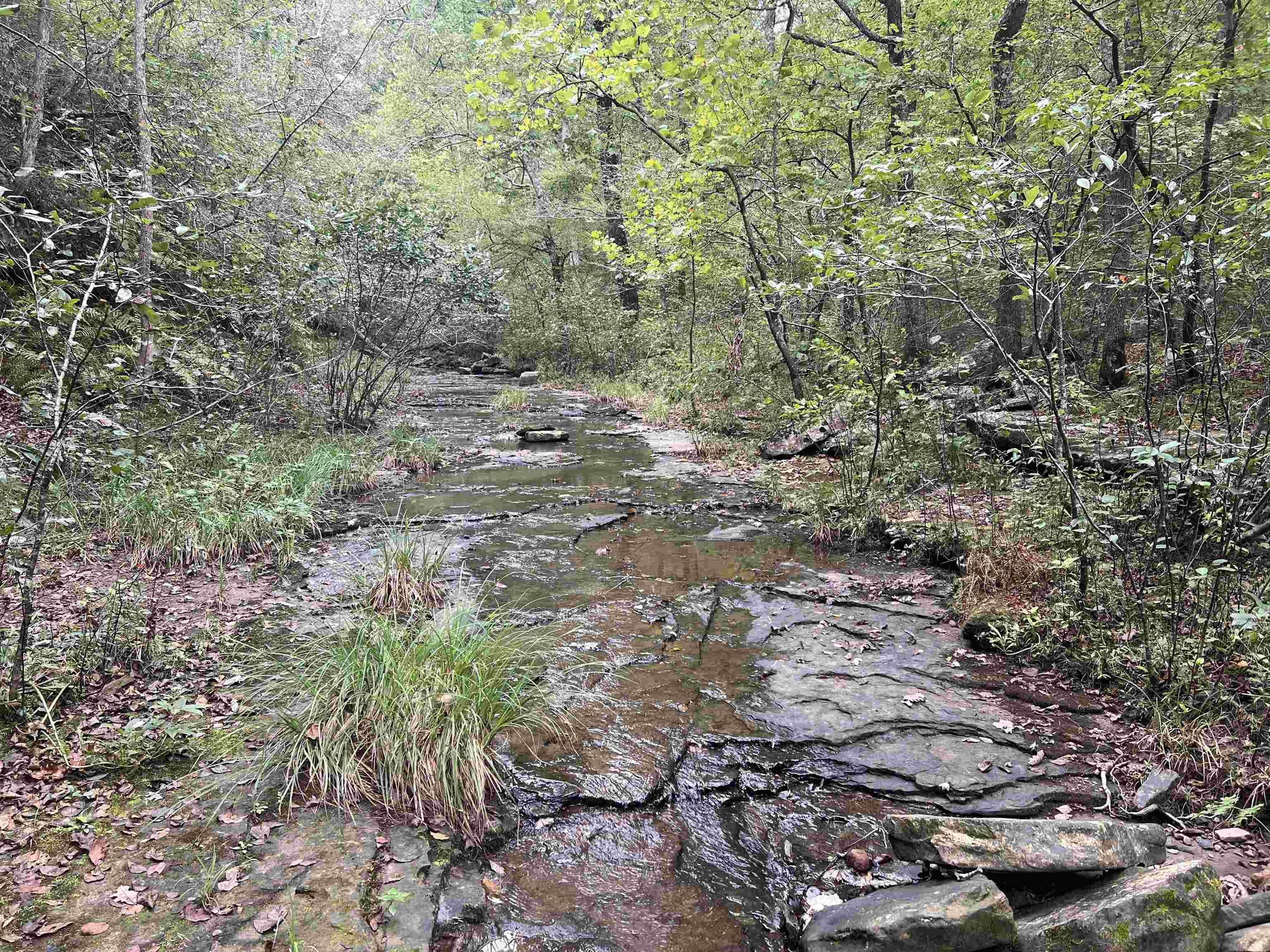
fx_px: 954
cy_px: 476
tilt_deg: -9.1
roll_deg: +1.0
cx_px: 635
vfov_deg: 53.1
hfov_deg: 67.3
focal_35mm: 26
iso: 64
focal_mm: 5.7
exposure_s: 1/121
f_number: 1.5
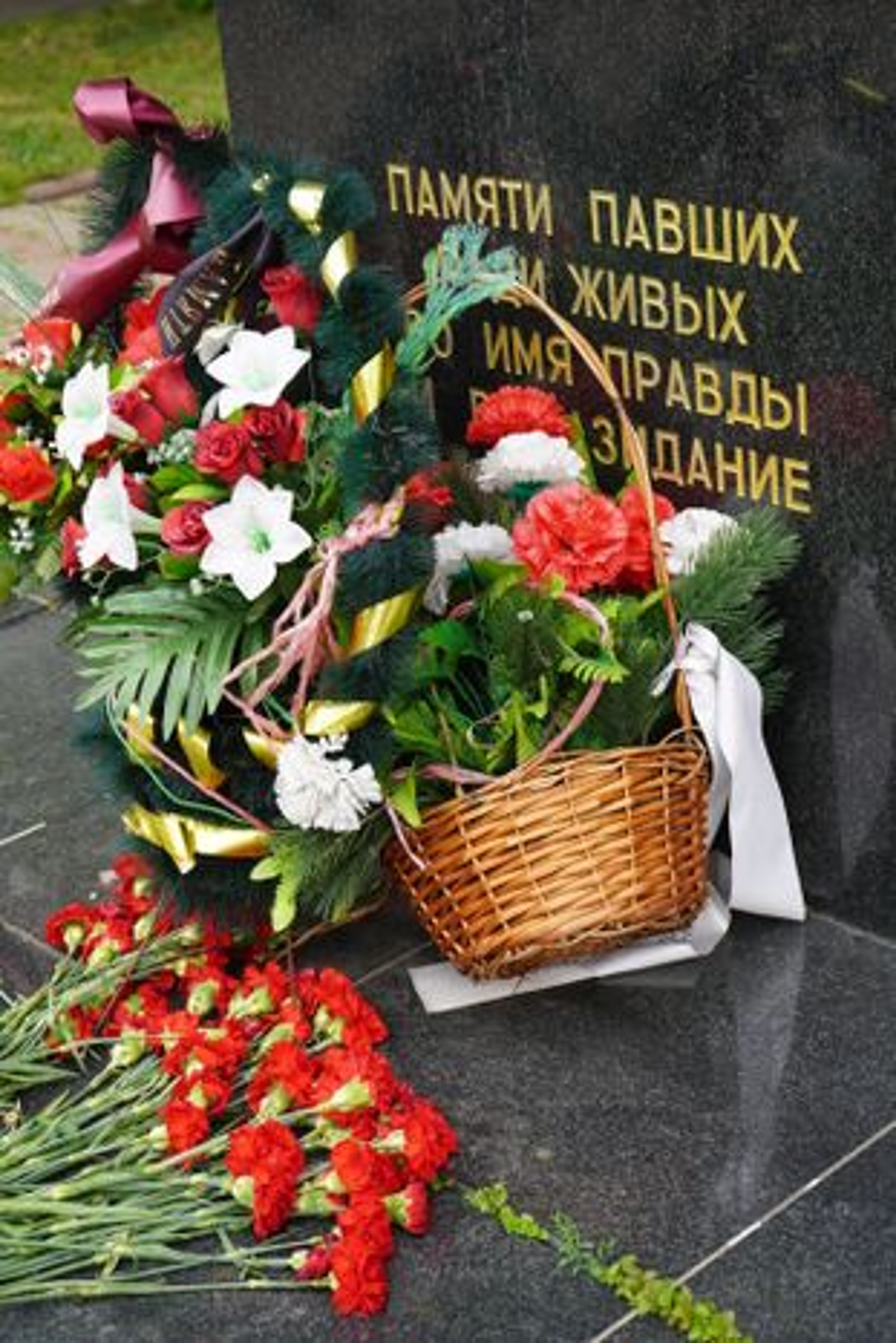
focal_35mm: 59
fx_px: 2201
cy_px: 672
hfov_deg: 23.0
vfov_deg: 33.9
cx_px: 448
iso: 100
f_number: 6.3
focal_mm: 59
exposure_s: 1/80
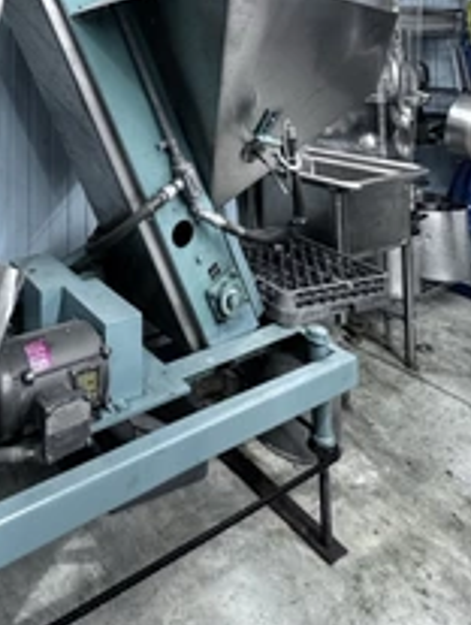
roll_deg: -0.5
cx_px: 57
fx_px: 488
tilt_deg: +2.8
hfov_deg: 47.0
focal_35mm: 27
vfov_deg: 54.8
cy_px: 39
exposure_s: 1/60
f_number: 2.2
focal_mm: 2.22
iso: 320
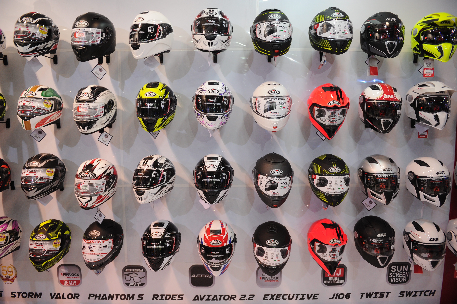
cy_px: 152
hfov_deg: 73.8
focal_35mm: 24
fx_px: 304
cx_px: 228
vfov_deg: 53.1
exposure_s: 1/250
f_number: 3.5
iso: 1600
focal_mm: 24
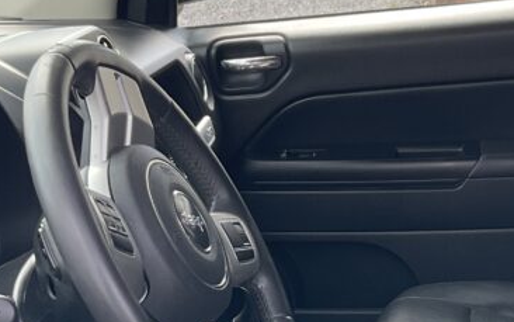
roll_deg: +2.5
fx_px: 1205
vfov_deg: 14.8
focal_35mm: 86
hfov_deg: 24.0
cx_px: 330
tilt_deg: -22.1
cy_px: 363
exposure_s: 1/120
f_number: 1.8
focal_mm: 3
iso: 25
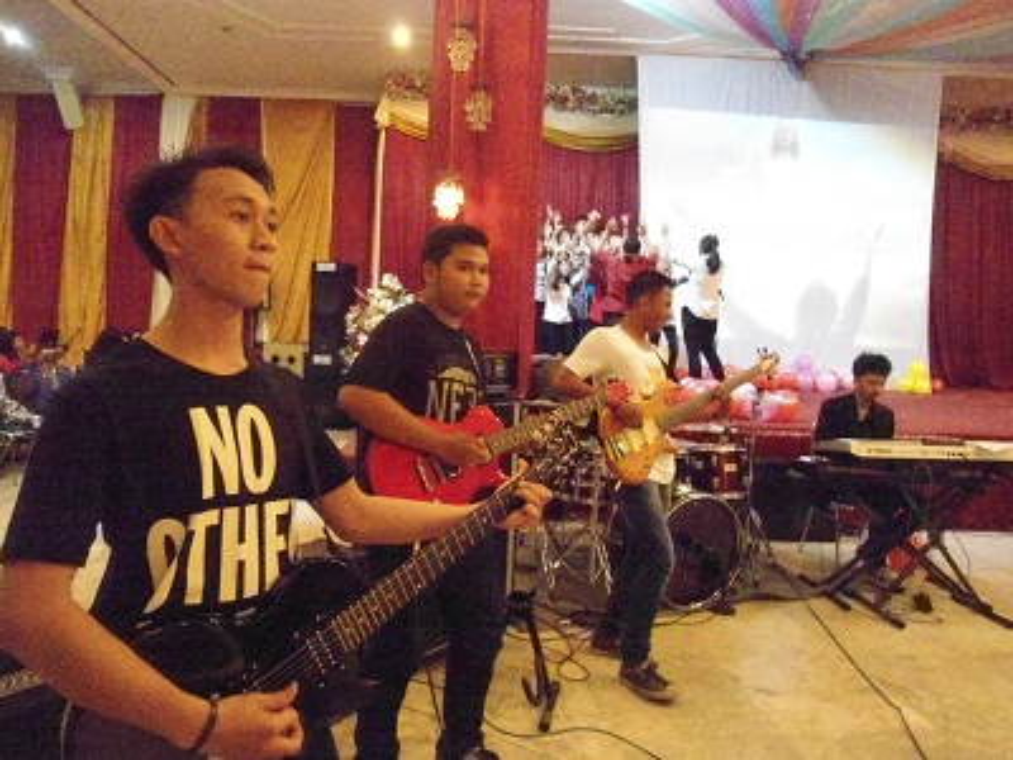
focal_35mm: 26
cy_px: 380
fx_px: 761
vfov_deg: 53.1
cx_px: 506
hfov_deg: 67.3
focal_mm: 4.7
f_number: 2.8
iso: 3200
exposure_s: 1/30
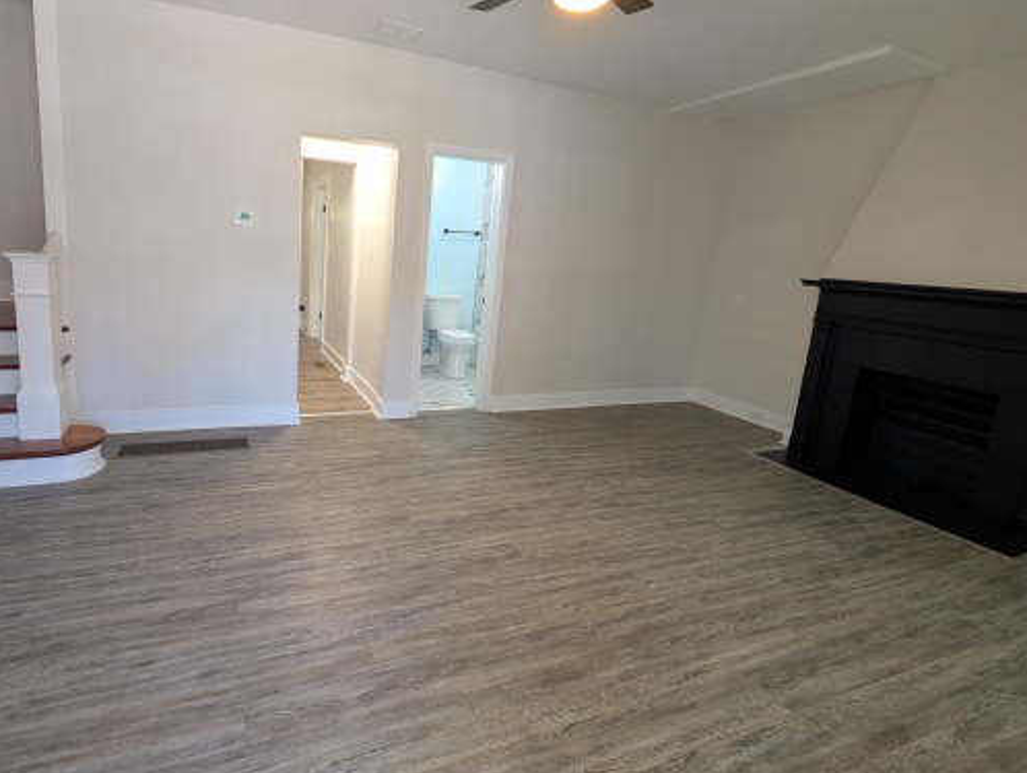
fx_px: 475
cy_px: 348
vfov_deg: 78.0
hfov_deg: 93.3
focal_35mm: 16
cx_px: 415
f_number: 1.7
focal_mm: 2.02
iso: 173
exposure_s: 1/120
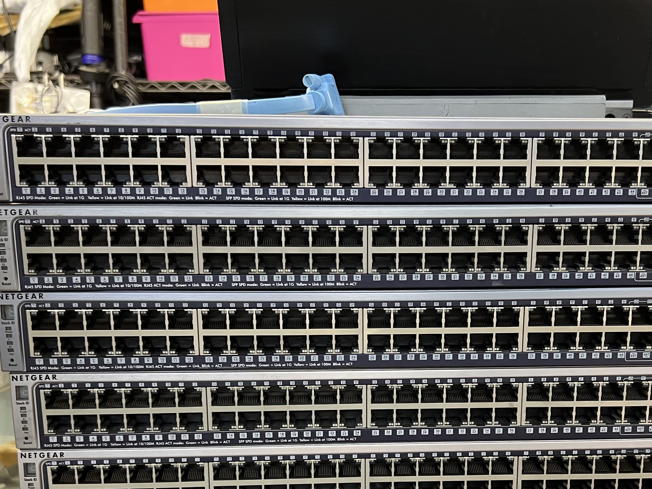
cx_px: 383
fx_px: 791
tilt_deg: -13.0
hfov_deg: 44.6
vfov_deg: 33.7
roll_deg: -0.3
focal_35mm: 42
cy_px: 362
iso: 200
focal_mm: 5.7
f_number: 1.5
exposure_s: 1/50
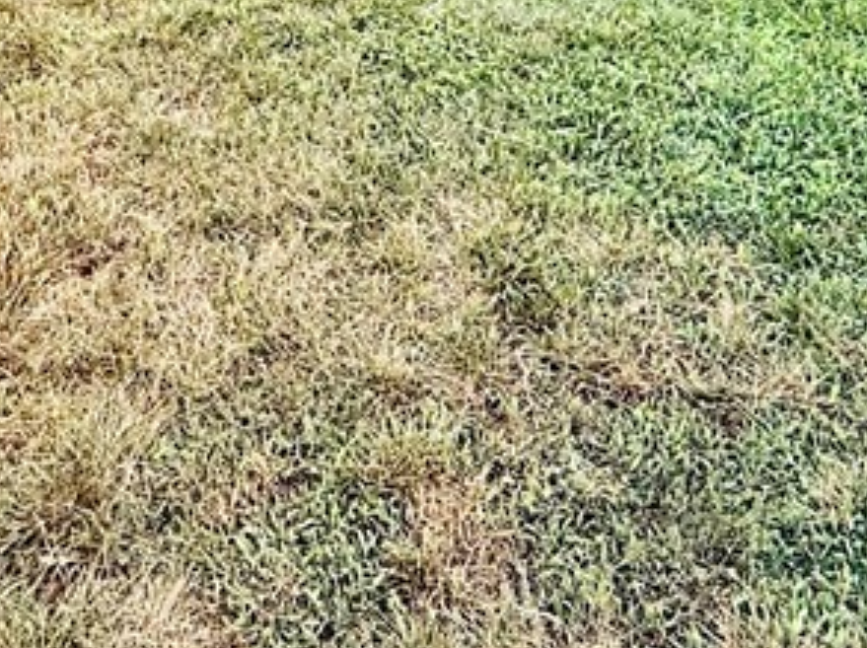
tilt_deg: -20.3
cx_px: 379
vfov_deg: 25.5
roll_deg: +0.2
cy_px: -195
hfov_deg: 38.9
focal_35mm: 49
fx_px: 1226
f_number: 2.2
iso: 50
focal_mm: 2.22
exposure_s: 1/126
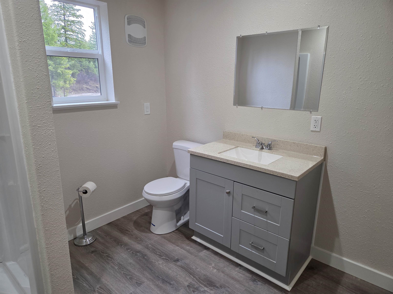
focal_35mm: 23
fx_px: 261
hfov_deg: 73.9
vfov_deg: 58.9
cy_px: 147
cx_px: 196
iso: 200
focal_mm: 5.4
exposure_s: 1/120
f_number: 1.8
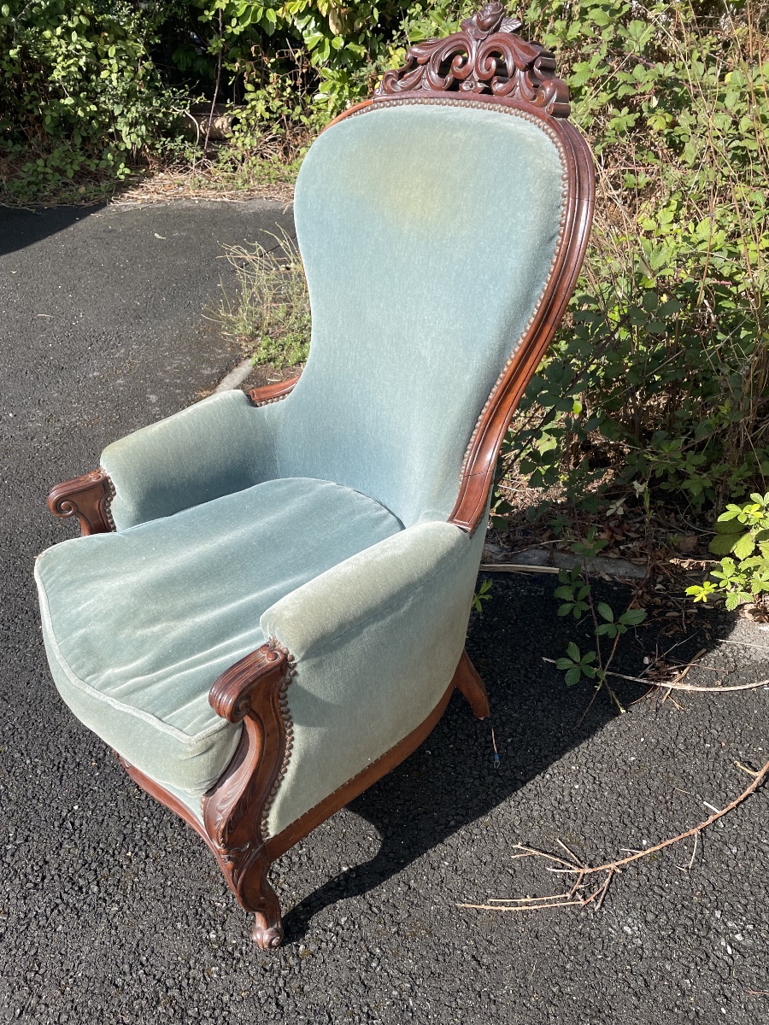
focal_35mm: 26
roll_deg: +1.9
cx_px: 384
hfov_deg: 53.1
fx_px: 770
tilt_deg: -36.0
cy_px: 512
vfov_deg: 67.3
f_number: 1.6
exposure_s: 1/1887
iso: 32
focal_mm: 4.2
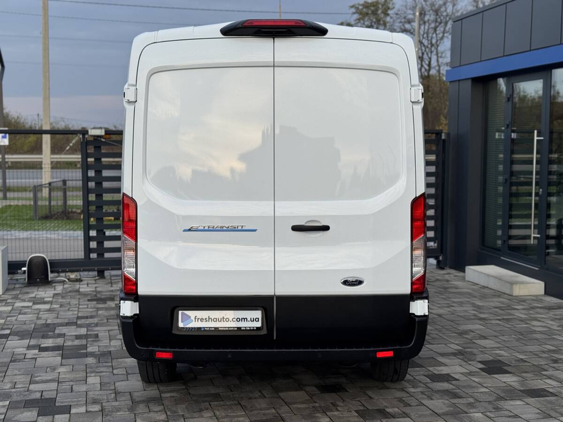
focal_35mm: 48
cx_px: 282
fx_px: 781
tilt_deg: -4.6
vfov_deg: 30.3
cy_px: 211
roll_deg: +0.2
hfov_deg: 39.7
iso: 64
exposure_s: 1/1011
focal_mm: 6.76
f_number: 1.78
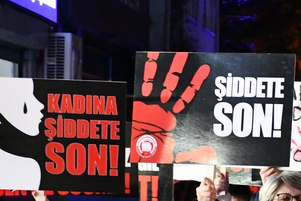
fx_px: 1922
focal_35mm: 230
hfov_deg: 8.9
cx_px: 358
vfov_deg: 5.9
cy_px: 278
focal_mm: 50
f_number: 4.8
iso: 10000
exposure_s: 1/100
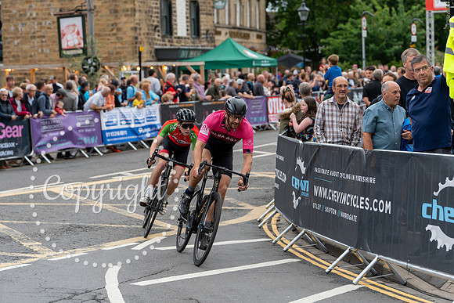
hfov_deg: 21.5
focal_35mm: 95
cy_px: 152
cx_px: 227
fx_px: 1198
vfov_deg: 14.4
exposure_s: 1/800
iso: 500
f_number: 3.5
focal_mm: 95
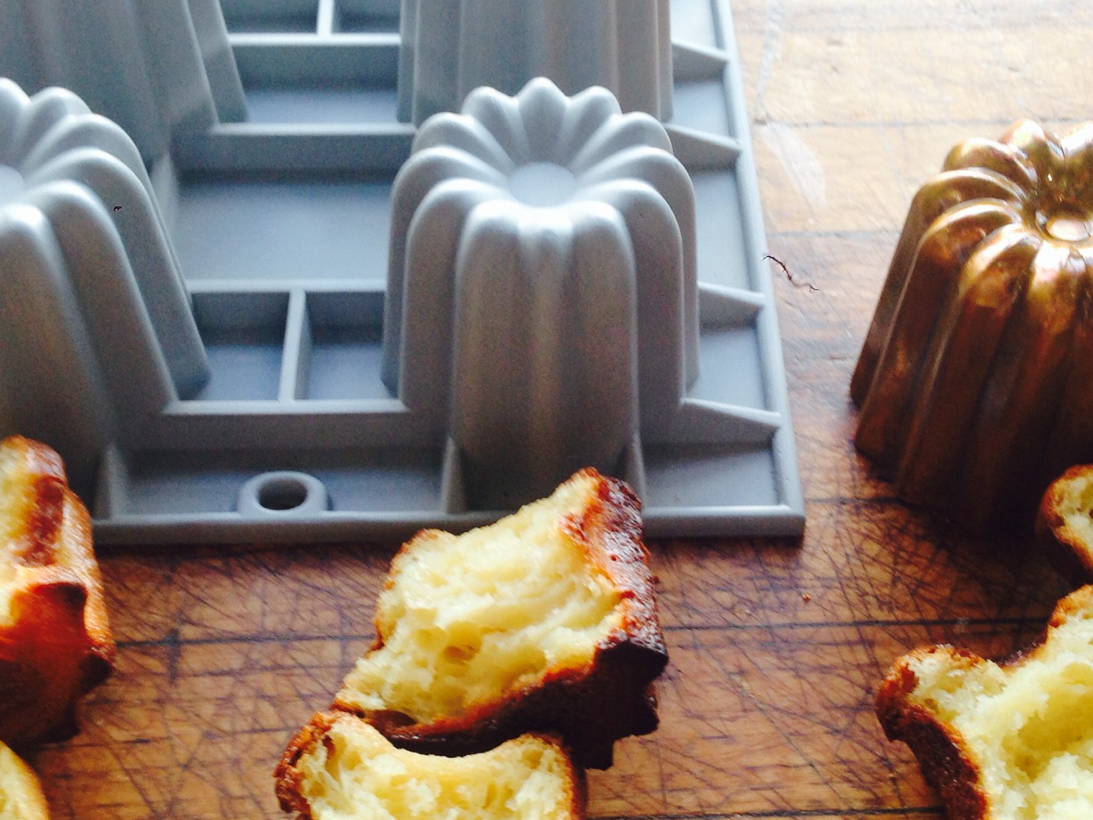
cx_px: 554
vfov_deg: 26.4
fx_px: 1737
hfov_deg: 34.9
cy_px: 543
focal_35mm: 55
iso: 50
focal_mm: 4.12
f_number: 2.4
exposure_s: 1/40
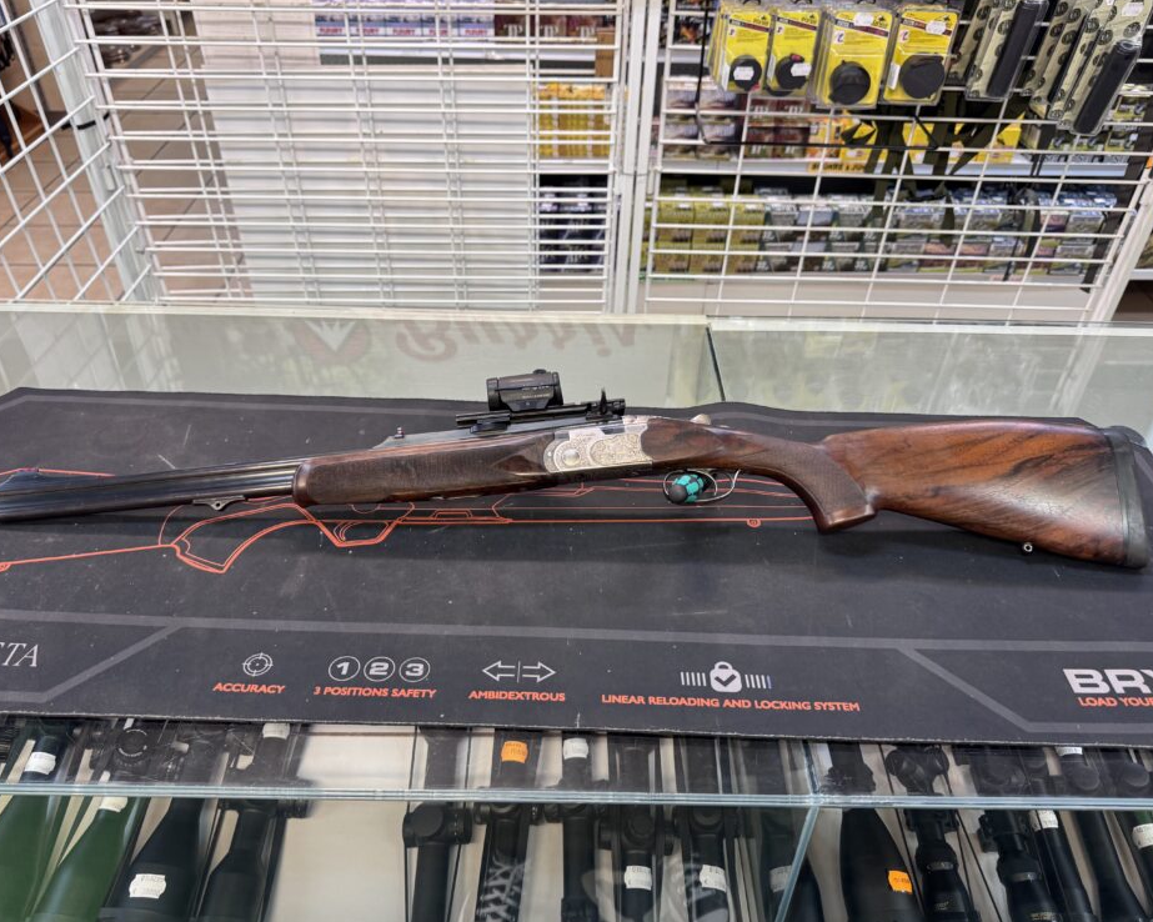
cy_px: 455
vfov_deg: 54.9
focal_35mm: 26
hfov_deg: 66.0
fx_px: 887
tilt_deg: -37.7
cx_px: 565
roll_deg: -1.1
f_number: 1.78
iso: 160
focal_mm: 6.76
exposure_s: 1/50
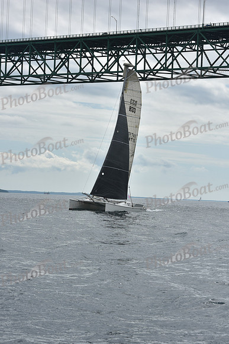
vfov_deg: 20.4
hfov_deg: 13.7
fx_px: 954
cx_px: 114
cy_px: 172
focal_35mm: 100
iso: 250
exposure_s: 1/800
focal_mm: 100
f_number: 13
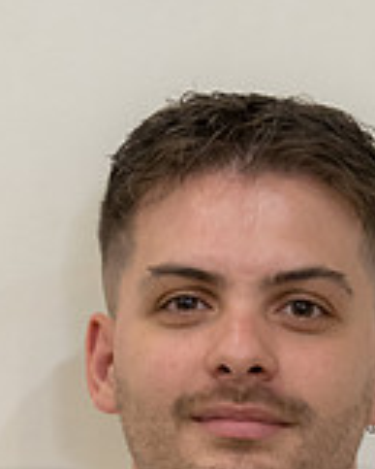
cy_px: 545
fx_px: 6376
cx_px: 186
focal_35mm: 460
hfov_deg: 3.4
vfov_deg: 4.2
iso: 5000
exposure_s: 1/80
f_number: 4
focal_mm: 175
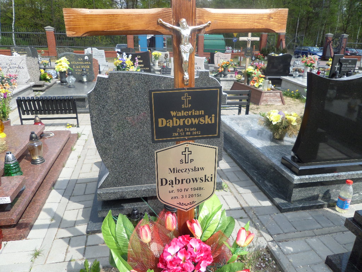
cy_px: 136
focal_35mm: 24
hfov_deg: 71.6
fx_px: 251
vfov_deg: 56.8
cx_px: 181
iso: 80
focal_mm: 4.3
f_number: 3.1
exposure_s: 1/750
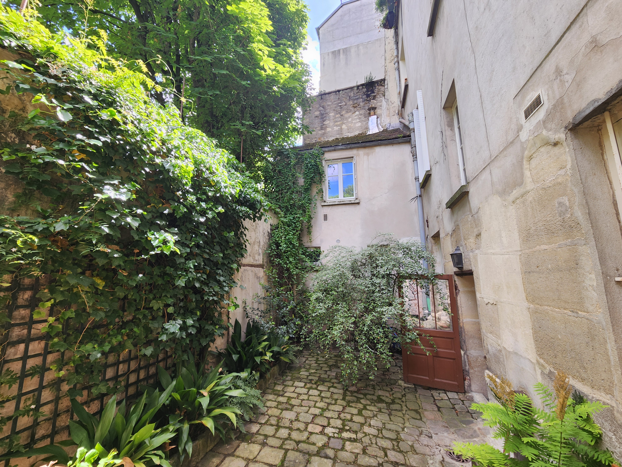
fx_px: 234
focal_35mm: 13
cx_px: 311
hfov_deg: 106.2
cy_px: 234
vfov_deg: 89.9
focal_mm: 2.2
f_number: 2.2
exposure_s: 1/141
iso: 50
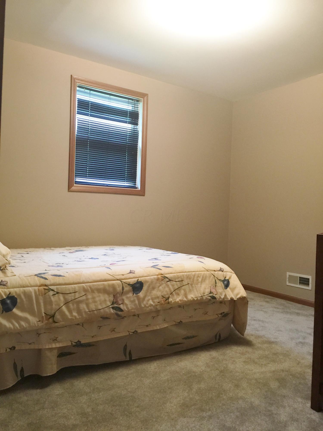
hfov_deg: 48.2
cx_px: 162
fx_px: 361
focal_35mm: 29
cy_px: 216
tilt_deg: +1.5
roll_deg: -2.0
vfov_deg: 61.7
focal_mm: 4.15
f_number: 2.2
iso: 80
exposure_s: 1/15
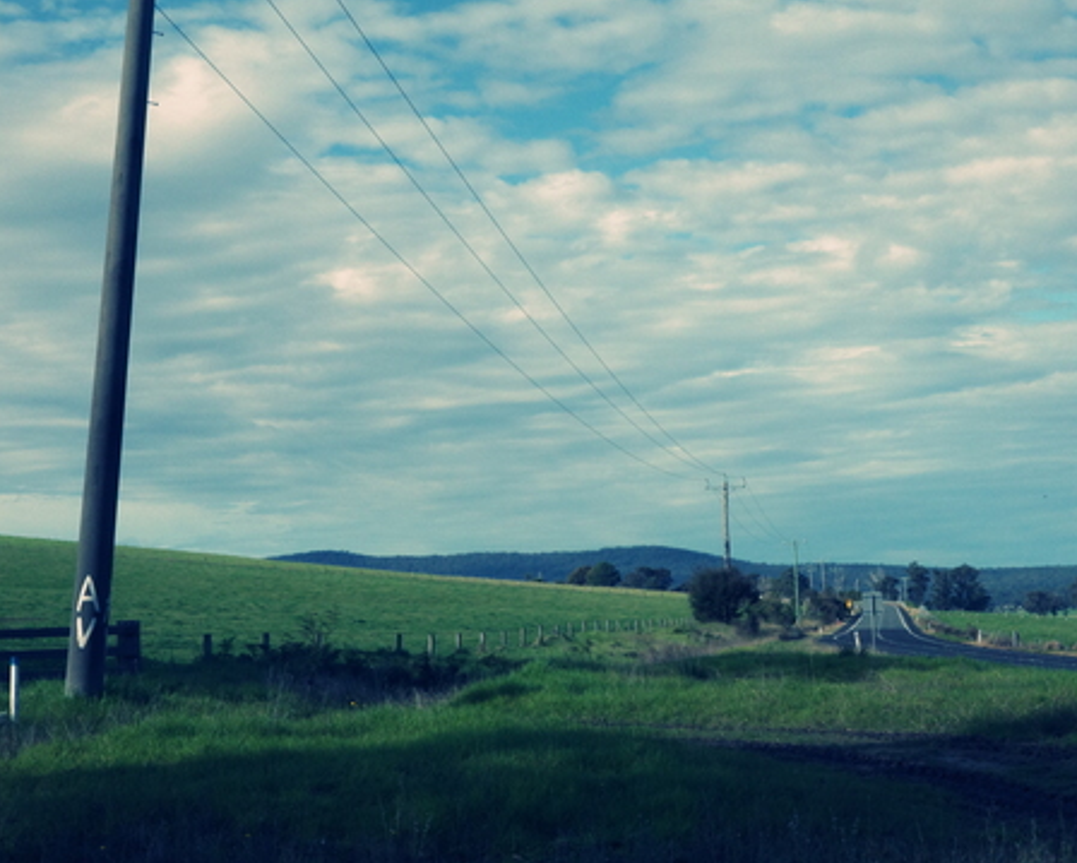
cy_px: 359
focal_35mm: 67
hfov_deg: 28.3
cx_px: 606
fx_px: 2137
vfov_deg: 22.8
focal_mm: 26
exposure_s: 1/500
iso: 640
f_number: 16
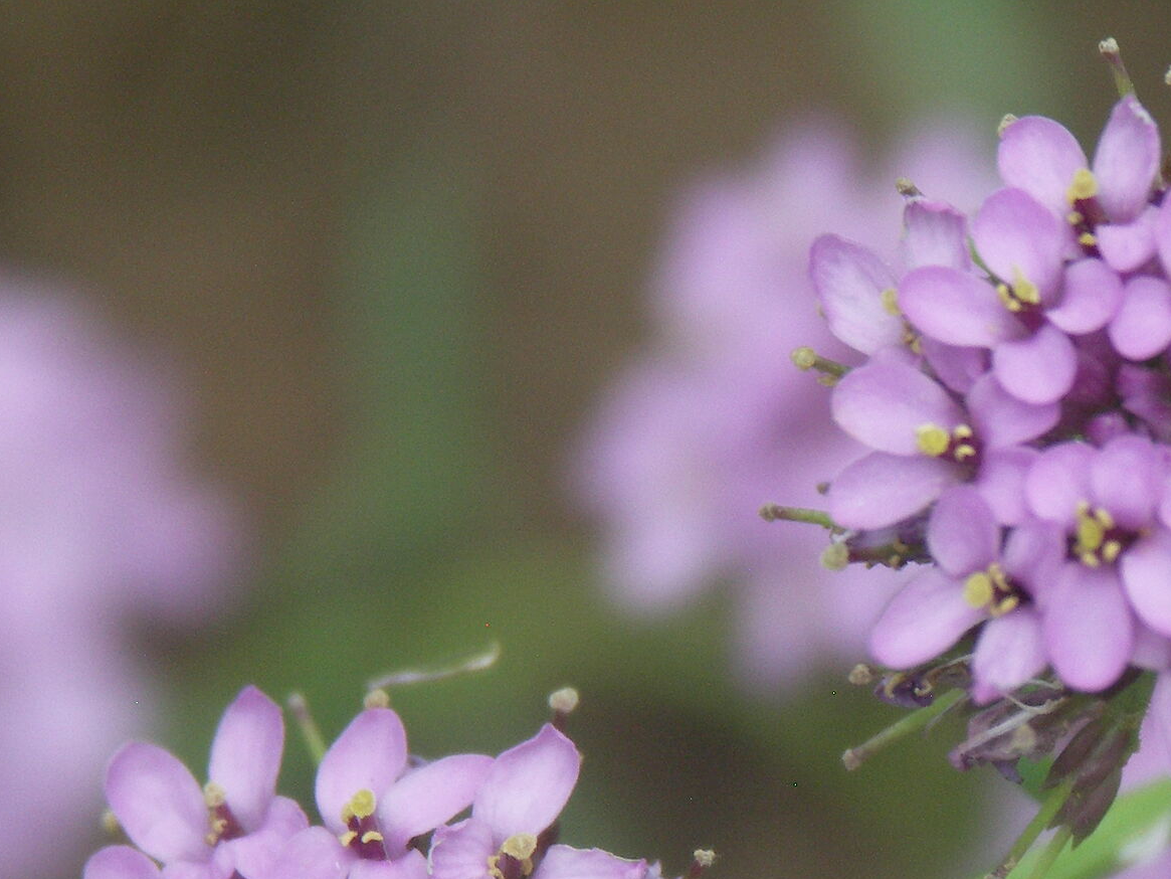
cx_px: 1151
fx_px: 13939
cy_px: 872
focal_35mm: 412
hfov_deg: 4.8
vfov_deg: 3.6
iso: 200
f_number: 3.5
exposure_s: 1/60
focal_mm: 50.8
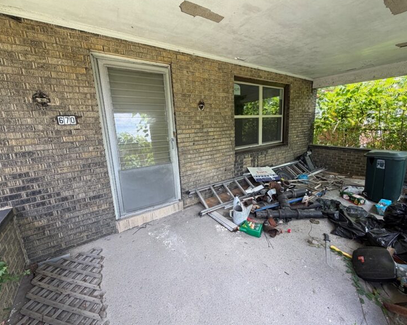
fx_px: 181
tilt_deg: -10.6
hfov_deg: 96.7
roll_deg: +2.4
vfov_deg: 84.0
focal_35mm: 15
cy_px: 159
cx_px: 212
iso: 64
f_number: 2.2
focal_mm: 2.22
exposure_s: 1/121
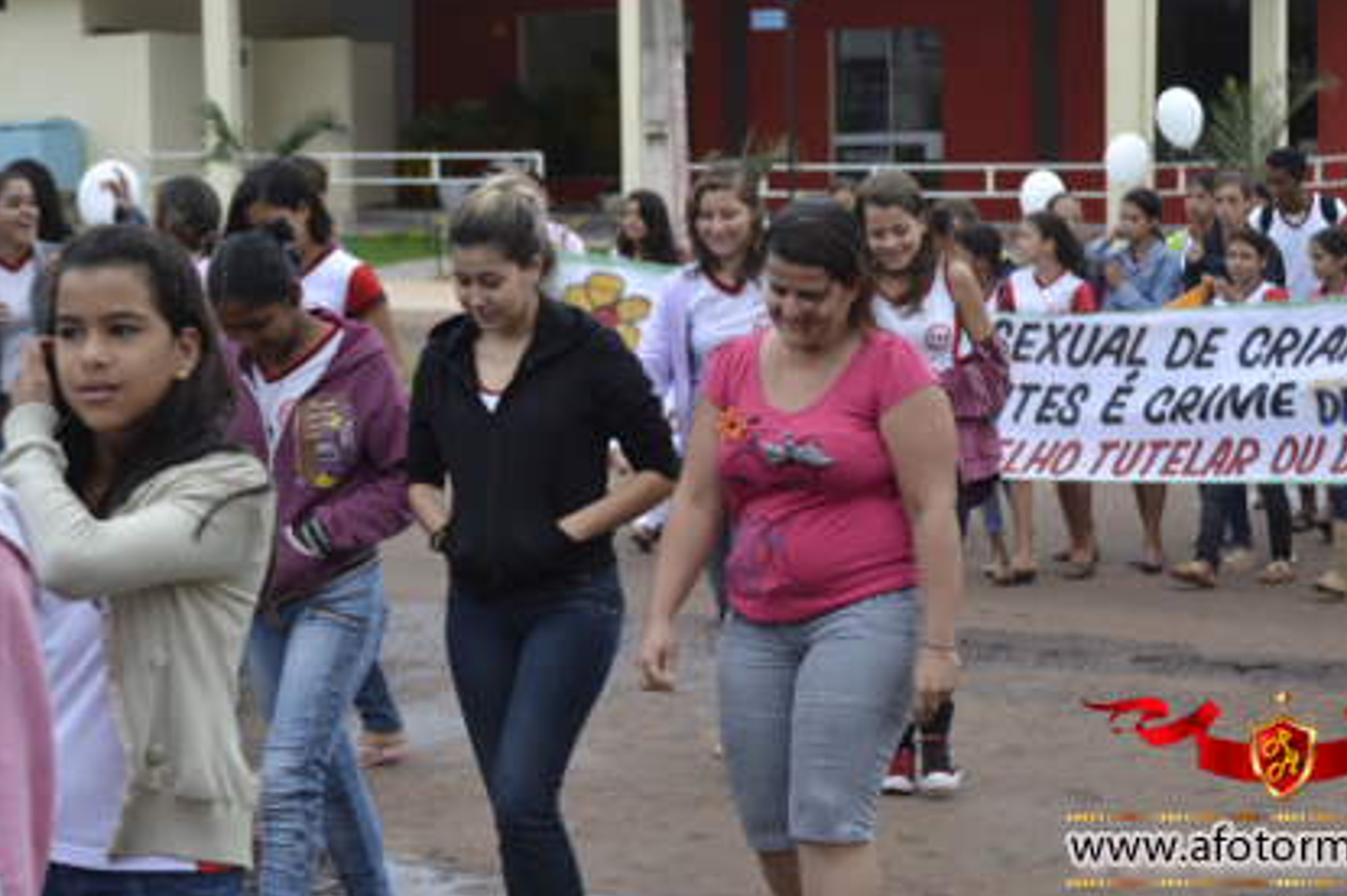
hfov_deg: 21.7
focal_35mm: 94
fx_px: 3514
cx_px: 727
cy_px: 375
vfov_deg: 14.5
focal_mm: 52
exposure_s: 1/125
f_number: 5.6
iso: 100
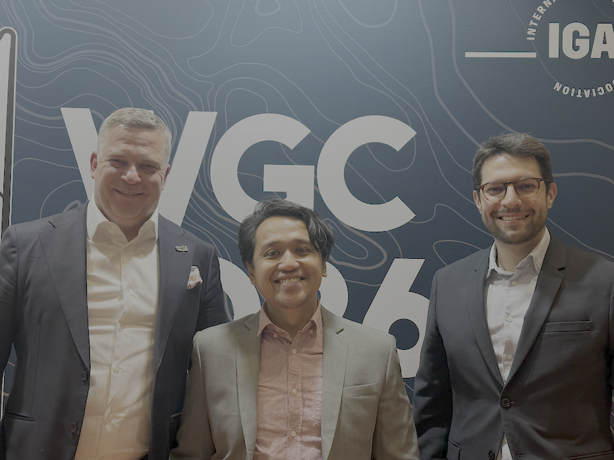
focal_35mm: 48
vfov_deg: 30.3
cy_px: 230
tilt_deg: +4.3
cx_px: 307
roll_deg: -1.1
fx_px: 851
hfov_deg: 39.7
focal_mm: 6.76
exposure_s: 1/60
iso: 125
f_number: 1.78
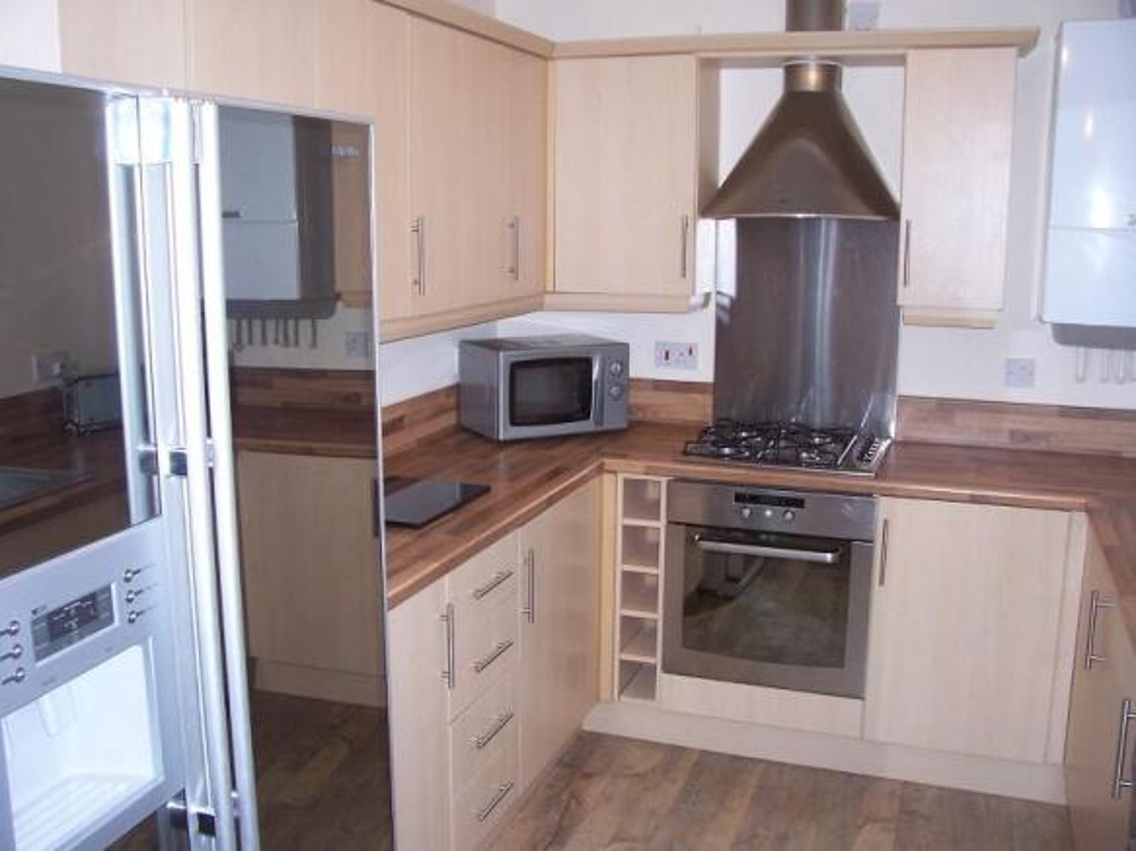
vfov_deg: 41.8
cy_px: 426
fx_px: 1116
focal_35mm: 34
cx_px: 568
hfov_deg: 54.0
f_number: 2.7
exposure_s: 1/60
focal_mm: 5.6
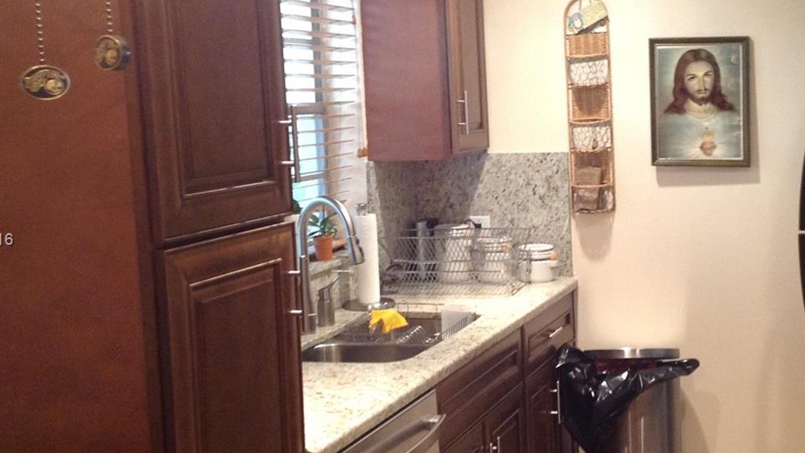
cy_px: 241
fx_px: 1345
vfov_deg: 19.1
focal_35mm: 63
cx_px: 548
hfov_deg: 33.0
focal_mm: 4.28
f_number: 2.4
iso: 160
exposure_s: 1/15
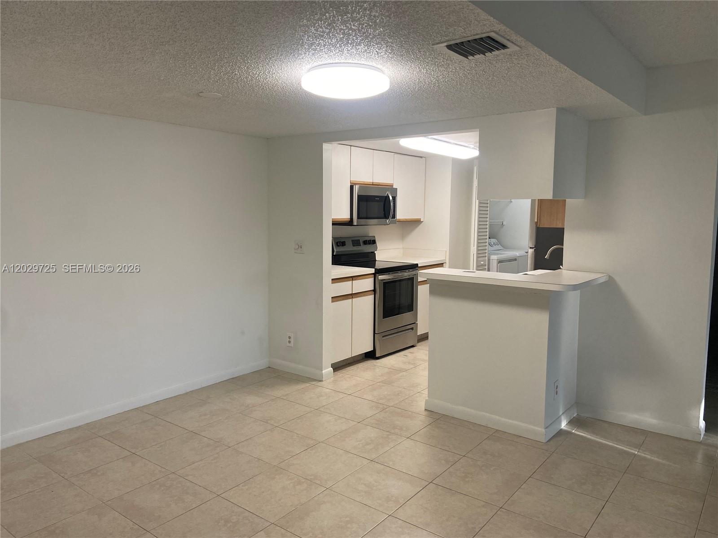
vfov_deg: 53.1
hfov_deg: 67.3
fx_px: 539
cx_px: 359
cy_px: 269
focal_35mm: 26
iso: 125
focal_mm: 4.25
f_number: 1.8
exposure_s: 1/120
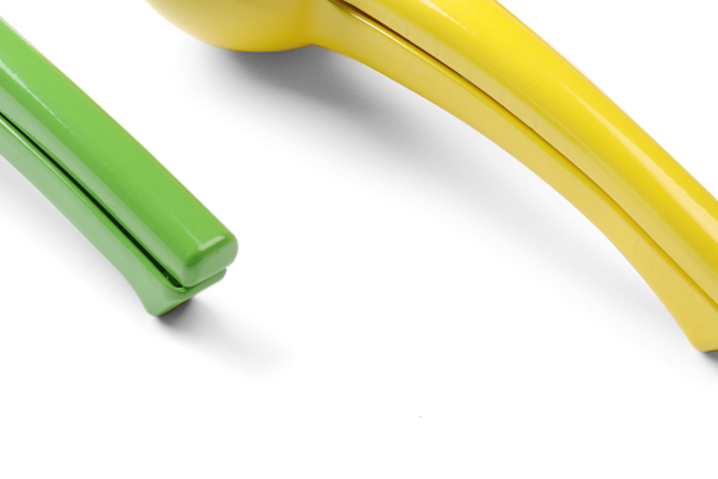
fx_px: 3212
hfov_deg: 12.8
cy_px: -30
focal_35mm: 161
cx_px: 399
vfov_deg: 8.5
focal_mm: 60
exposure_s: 1/30
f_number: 14
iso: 200
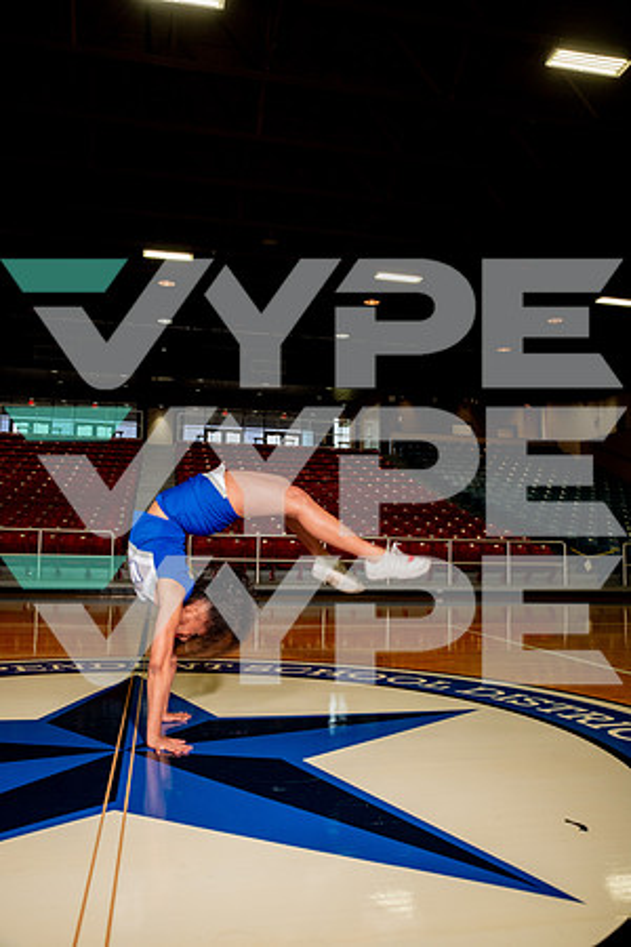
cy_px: 474
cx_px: 316
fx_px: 789
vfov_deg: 61.9
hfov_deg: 43.6
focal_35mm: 30
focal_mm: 30
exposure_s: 1/320
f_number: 7.1
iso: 800
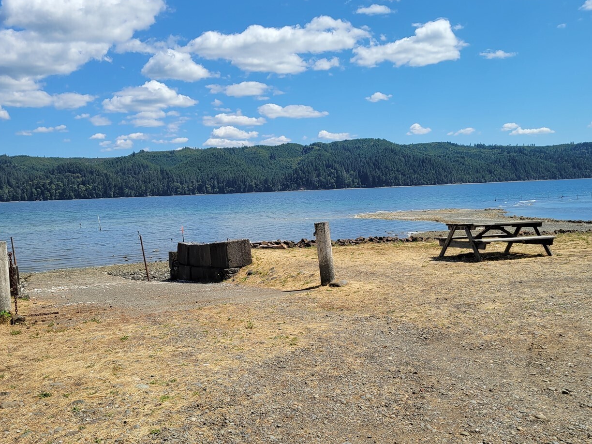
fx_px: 581
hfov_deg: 53.9
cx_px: 306
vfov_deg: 41.8
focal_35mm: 34
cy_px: 241
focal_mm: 5.4
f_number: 1.8
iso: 40
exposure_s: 1/3151
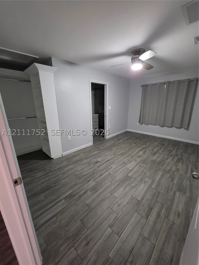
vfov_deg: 106.2
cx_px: 100
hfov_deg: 89.9
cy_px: 132
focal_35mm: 13
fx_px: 100
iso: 800
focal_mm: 2.2
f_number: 1.9
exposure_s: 1/60
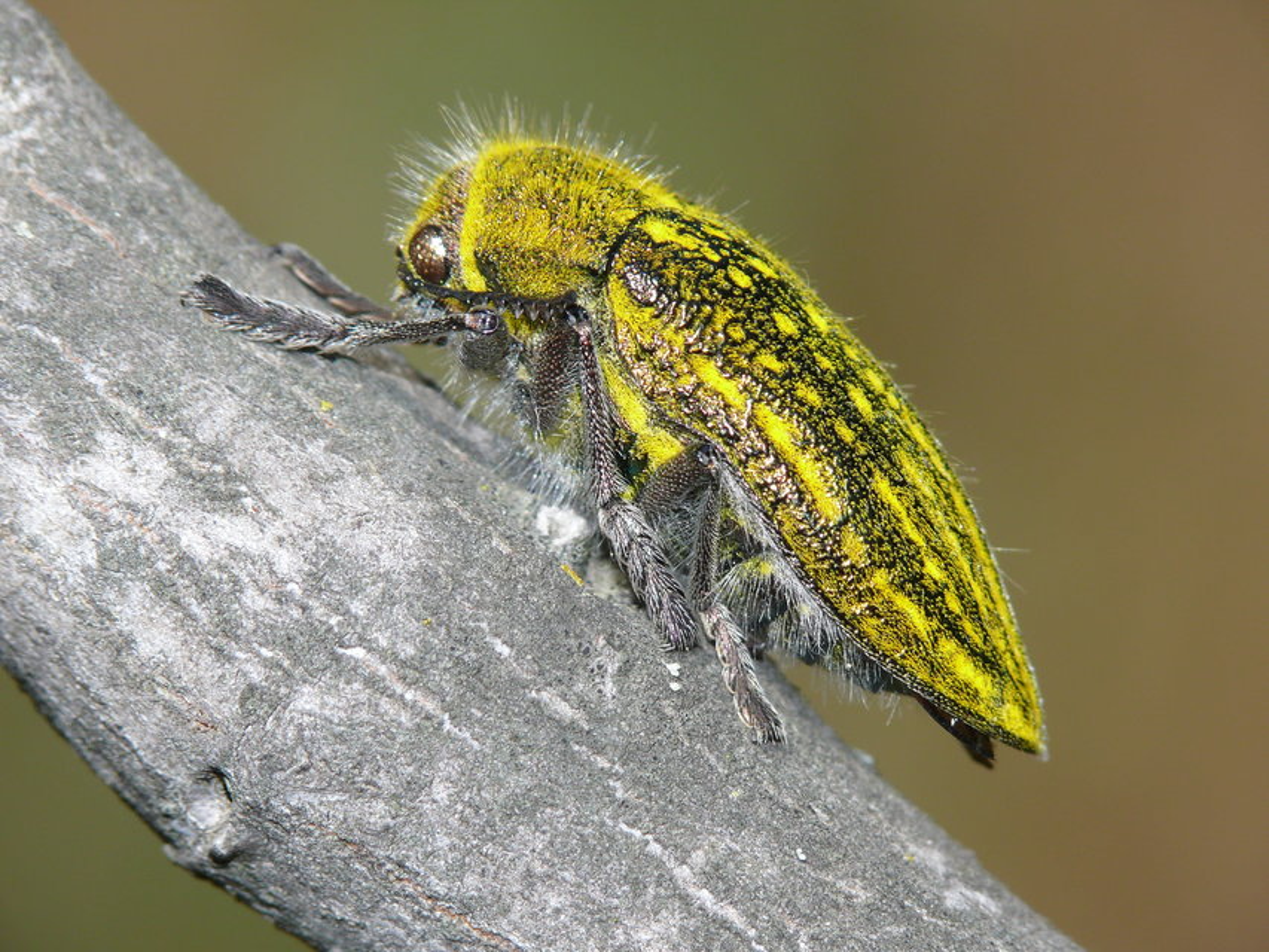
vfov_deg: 4.1
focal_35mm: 363
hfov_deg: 5.5
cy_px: 476
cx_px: 634
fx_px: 13309
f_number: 7.1
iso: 100
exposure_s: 1/500
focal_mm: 76.8
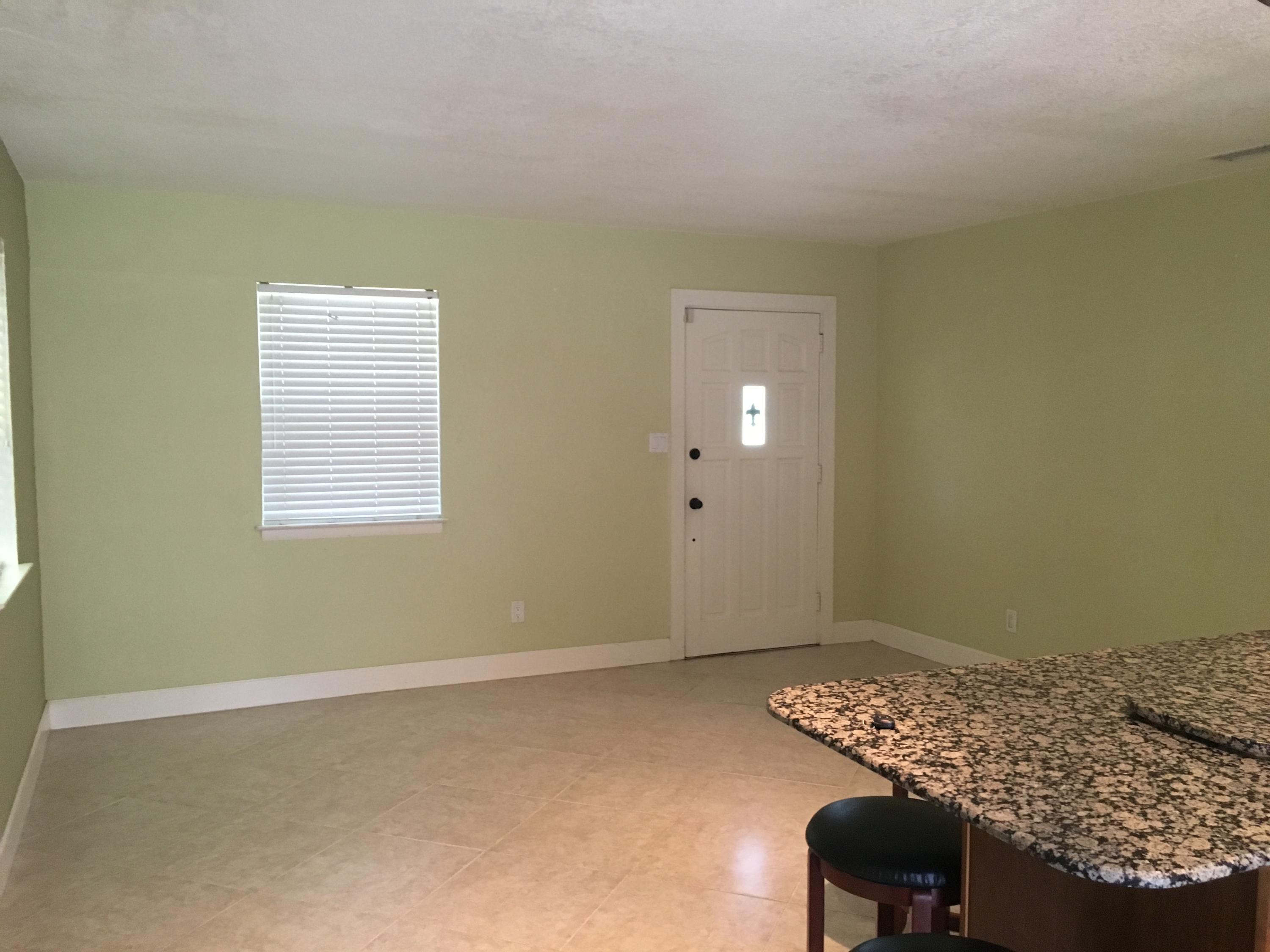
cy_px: 476
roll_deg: -0.1
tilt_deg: -3.0
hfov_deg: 61.7
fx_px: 1064
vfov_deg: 48.2
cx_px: 635
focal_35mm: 29
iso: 200
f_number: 2.2
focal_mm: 4.15
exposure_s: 1/20
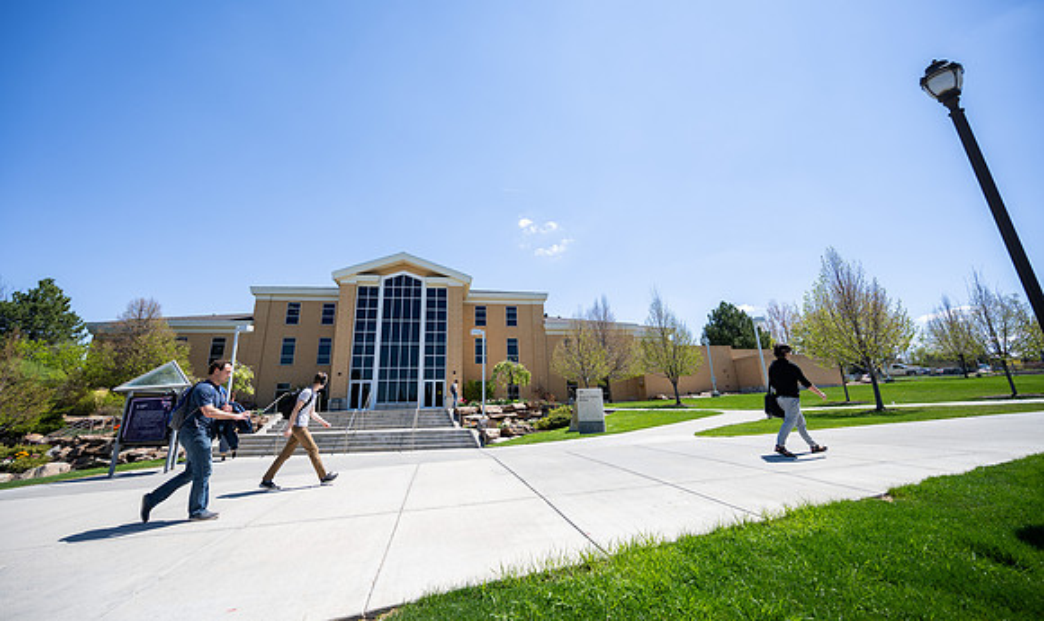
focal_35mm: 15
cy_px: 286
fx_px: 417
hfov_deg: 102.8
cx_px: 508
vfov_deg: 73.3
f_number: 4
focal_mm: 14
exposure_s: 1/800
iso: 100
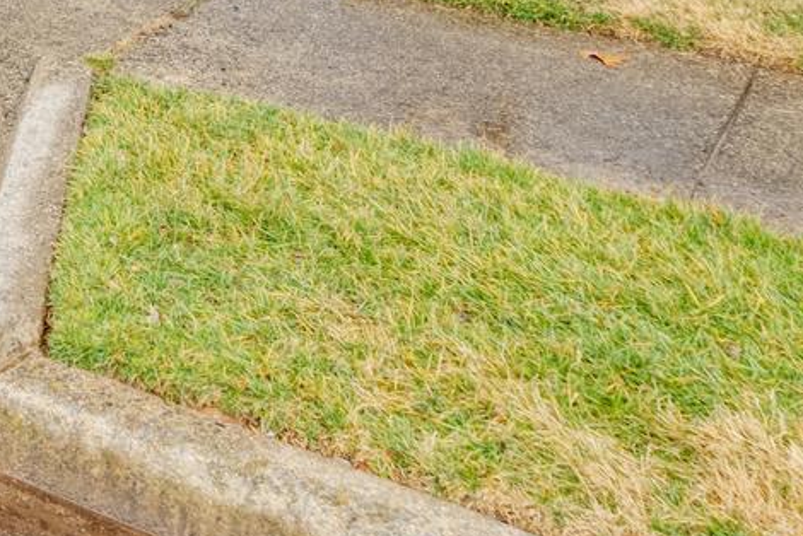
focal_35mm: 74
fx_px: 1652
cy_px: -460
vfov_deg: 15.5
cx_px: -333
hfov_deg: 23.1
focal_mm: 17
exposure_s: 1/125
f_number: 7.1
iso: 1250
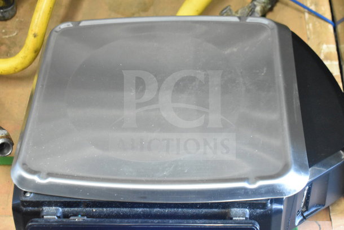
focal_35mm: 68
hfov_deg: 29.9
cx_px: 172
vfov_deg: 20.2
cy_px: 115
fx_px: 645
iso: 7200
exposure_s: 1/80
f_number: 5
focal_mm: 45
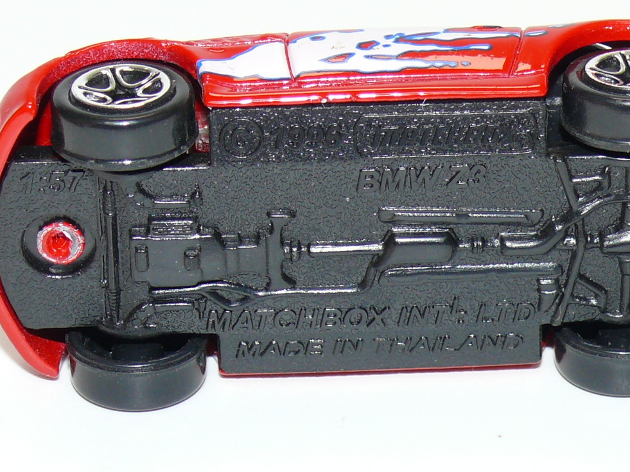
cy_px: 189
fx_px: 3058
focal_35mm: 168
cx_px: 392
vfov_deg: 8.8
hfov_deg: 11.8
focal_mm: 13.5
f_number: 4
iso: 100
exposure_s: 1/30
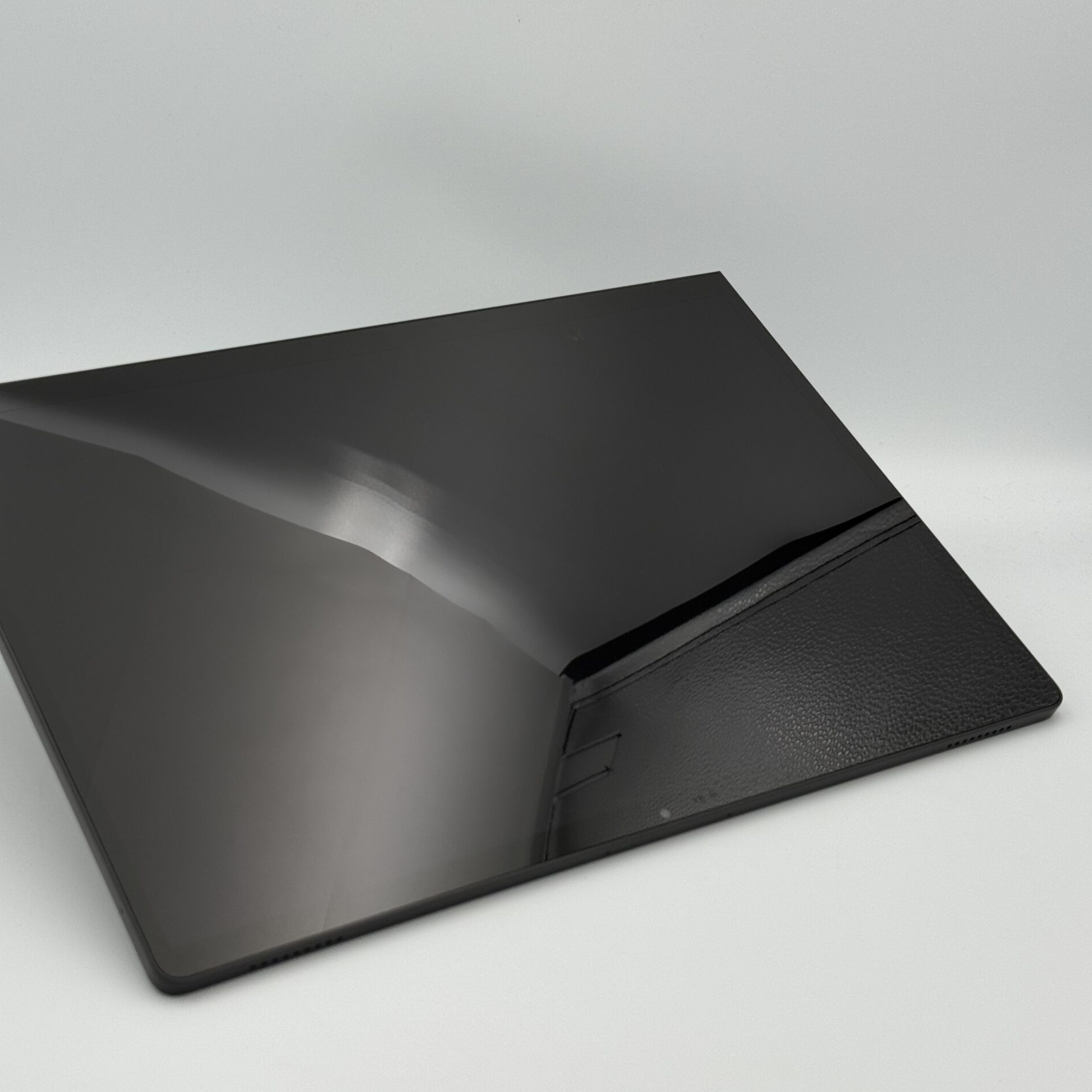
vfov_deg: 30.0
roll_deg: -1.0
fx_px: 2034
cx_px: 429
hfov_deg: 30.0
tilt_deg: -24.1
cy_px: 546
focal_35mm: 57
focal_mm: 6.76
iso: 80
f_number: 1.78
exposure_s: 1/762
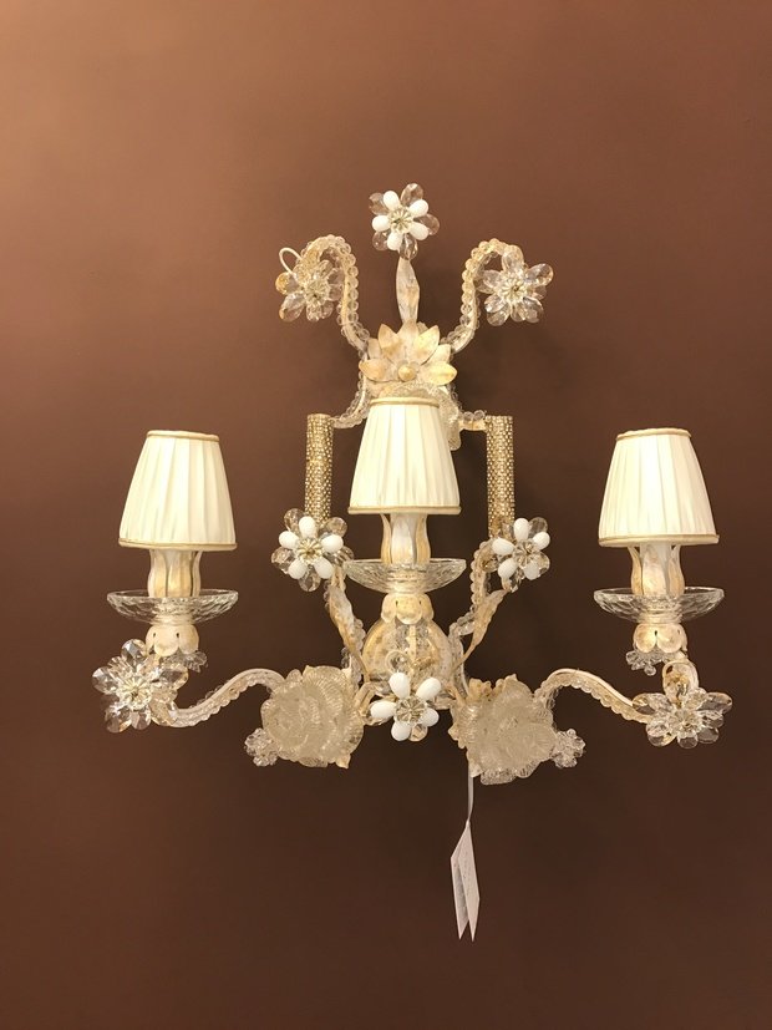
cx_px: 386
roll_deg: -1.4
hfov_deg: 49.7
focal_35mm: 28
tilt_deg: +2.0
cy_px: 515
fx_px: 833
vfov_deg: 63.5
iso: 40
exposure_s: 1/25
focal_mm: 3.99
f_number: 1.8
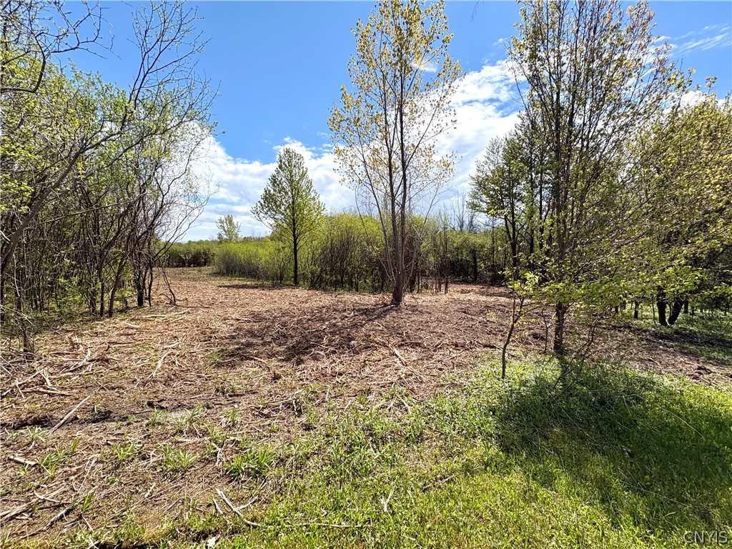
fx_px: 296
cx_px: 366
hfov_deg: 102.1
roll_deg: +1.9
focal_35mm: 14
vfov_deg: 85.7
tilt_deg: -5.2
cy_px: 274
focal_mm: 2.22
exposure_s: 1/1789
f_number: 2.2
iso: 50
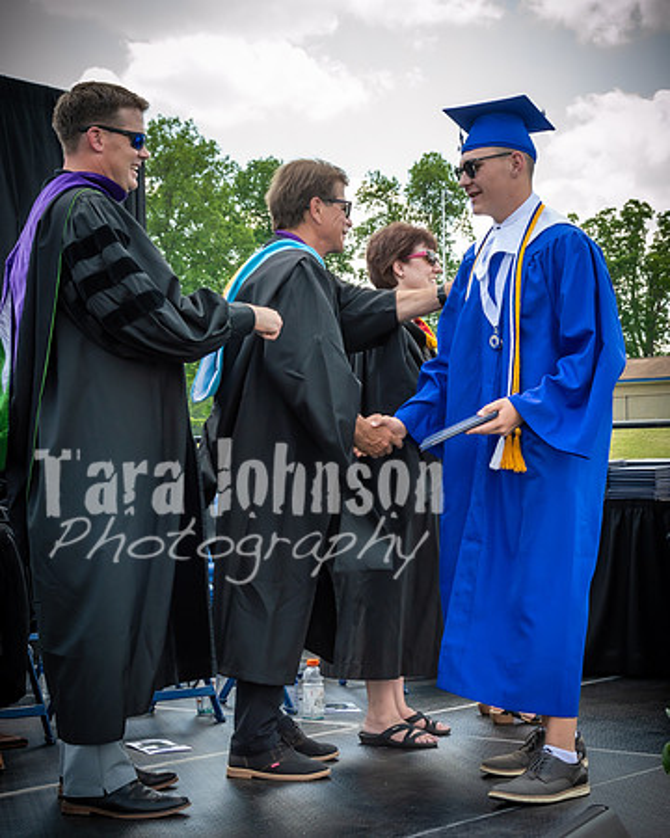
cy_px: 419
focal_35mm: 68
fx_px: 1677
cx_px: 435
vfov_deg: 28.0
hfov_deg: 22.5
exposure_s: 1/200
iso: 200
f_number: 7.1
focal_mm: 32
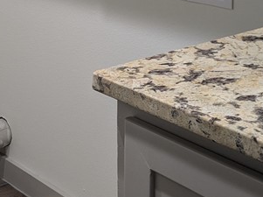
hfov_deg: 21.1
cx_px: 49
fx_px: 698
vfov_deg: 15.7
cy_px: 0
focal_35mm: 92
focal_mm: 4.38
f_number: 1.73
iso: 63
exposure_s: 1/24
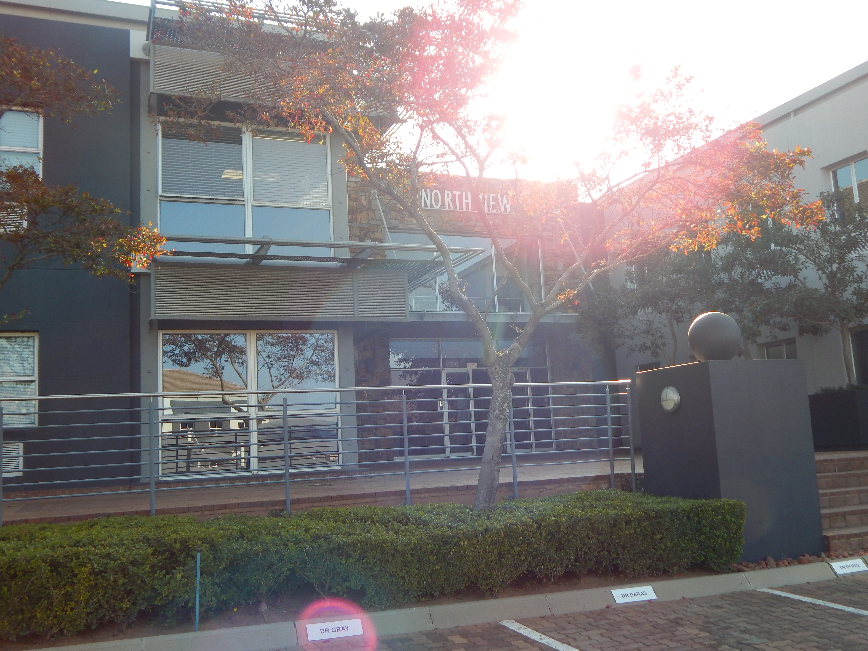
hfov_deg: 54.0
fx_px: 853
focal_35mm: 34
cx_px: 434
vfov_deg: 41.8
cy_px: 326
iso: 125
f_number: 3.3
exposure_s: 1/320
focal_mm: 6.1
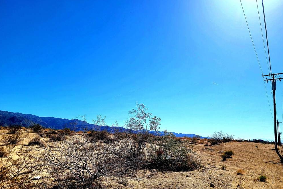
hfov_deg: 65.5
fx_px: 220
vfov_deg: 46.3
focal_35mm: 28
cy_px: 104
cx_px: 139
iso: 40
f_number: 1.8
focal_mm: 5.4
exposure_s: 1/10000
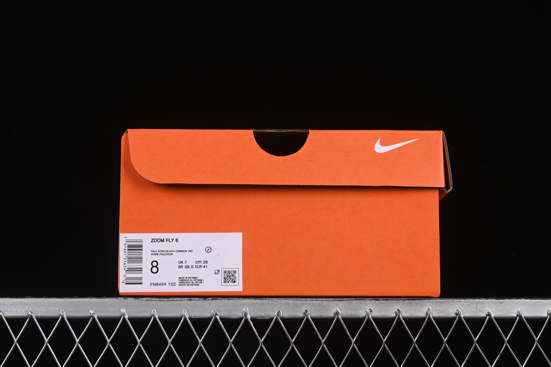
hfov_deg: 27.0
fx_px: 1148
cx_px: 276
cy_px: 184
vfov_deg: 18.2
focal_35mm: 75
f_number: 8
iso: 160
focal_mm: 50
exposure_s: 1/80
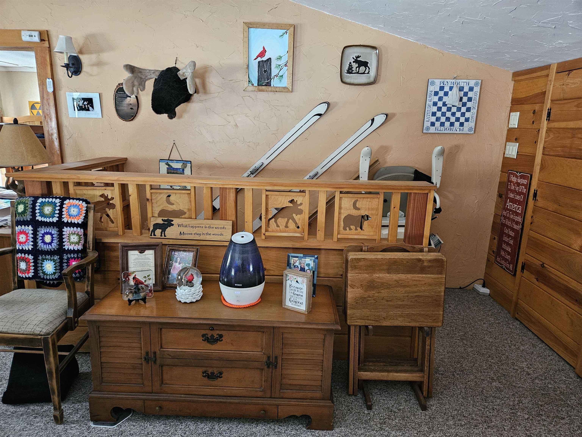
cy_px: 218
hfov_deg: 73.9
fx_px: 387
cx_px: 291
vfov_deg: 58.9
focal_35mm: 23
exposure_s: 1/40
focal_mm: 5.4
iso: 640
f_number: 1.8
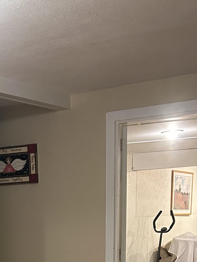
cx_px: 7
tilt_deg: -13.0
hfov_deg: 20.2
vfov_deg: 23.8
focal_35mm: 71
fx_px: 539
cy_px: 350
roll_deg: +4.3
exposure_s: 1/60
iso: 500
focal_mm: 5.7
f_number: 1.5
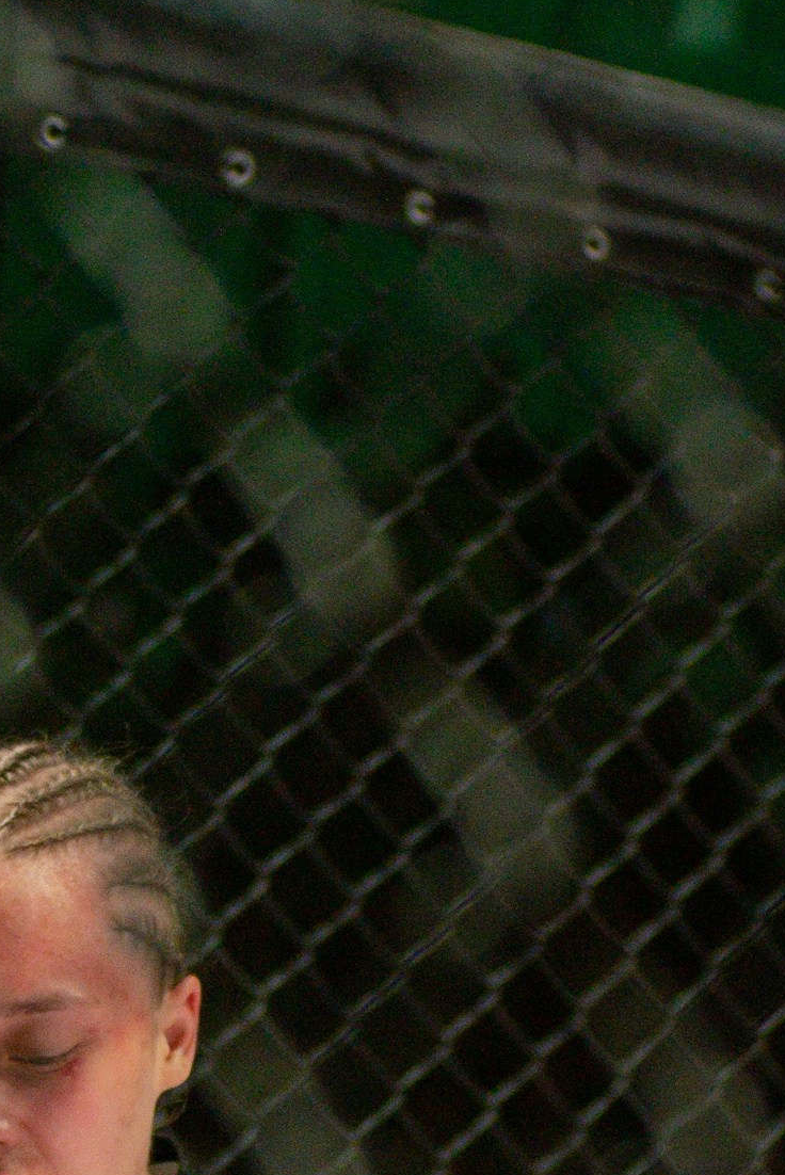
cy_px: 1752
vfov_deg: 7.9
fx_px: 8297
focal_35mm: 254
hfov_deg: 5.4
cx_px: -46
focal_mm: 80
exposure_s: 1/1250
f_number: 4
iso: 2000
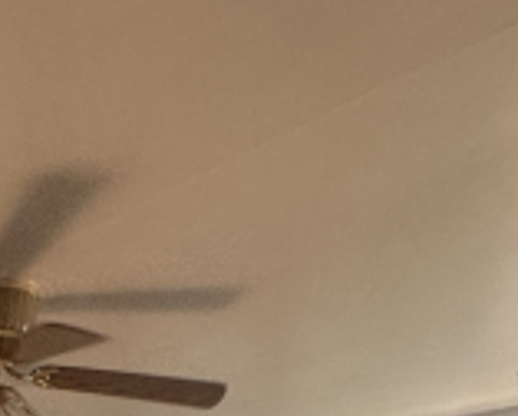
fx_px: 890
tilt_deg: -16.4
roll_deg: -0.3
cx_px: -135
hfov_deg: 27.6
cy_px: 949
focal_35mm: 58
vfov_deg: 15.9
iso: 80
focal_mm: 2.22
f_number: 2.2
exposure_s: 1/99
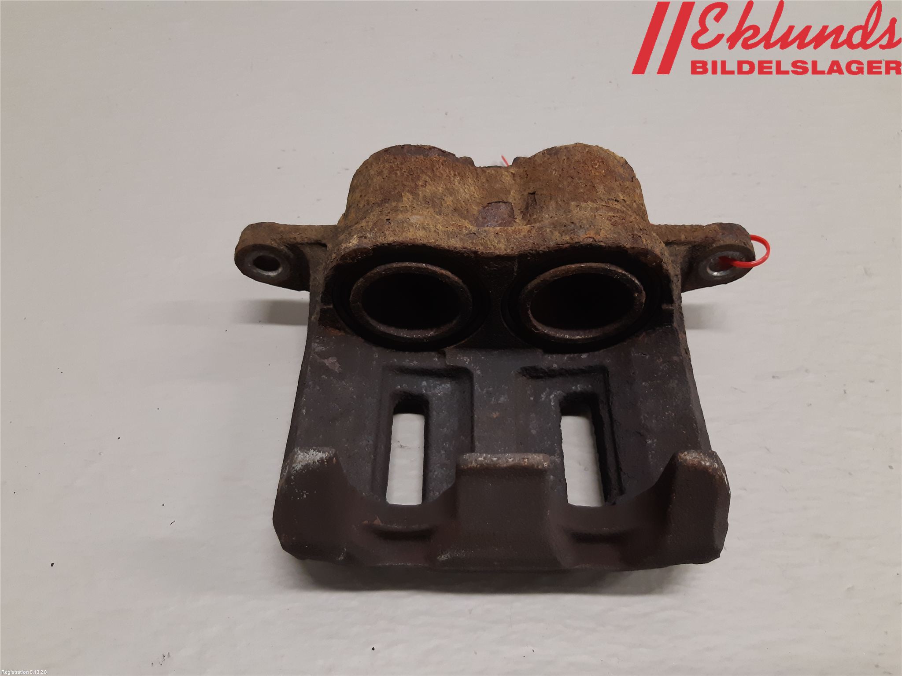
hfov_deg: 67.3
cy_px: 338
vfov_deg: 53.1
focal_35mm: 26
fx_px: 677
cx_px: 451
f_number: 1.7
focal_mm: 3.93
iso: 160
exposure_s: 1/50
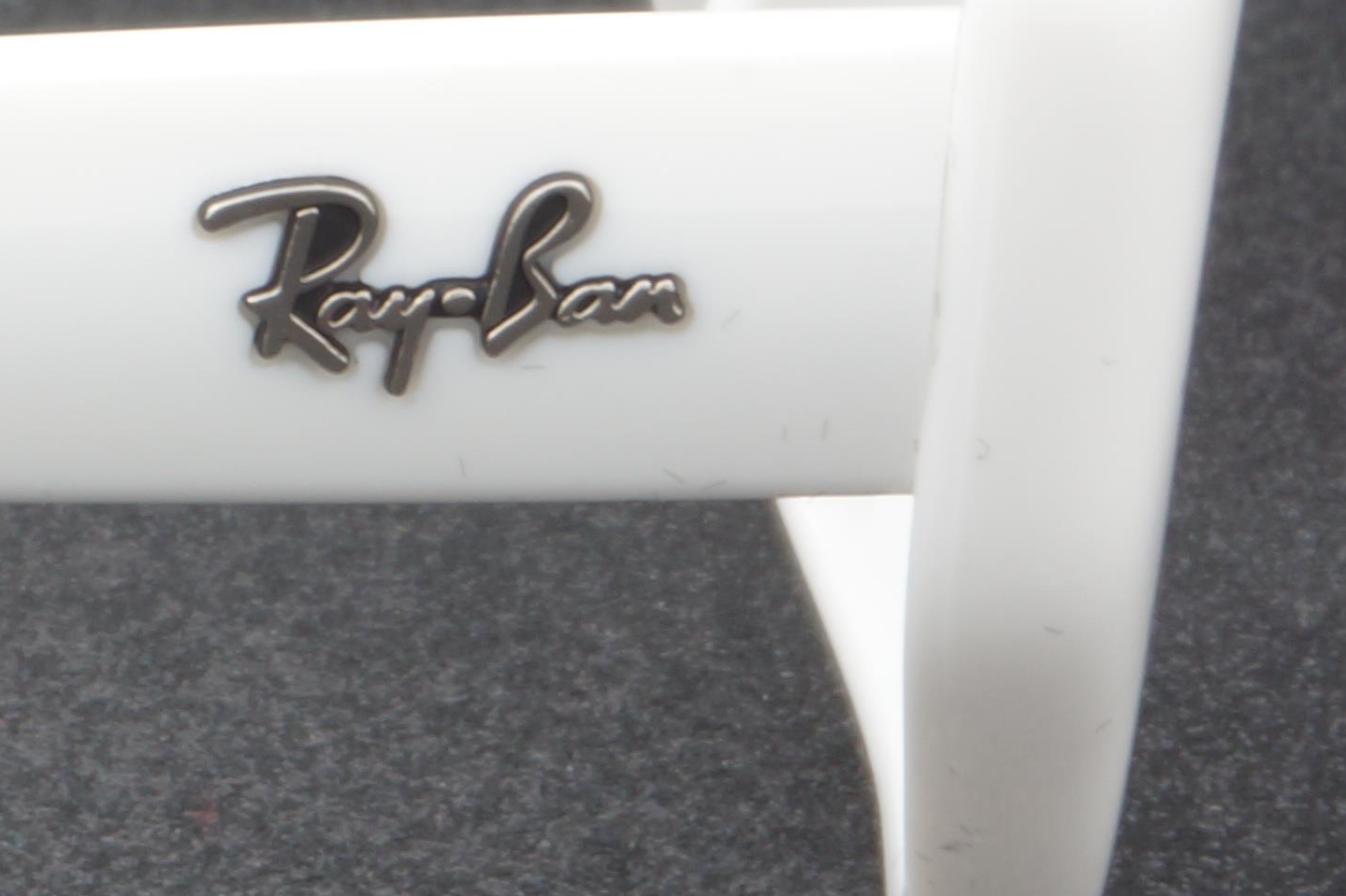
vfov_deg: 4.0
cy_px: -26
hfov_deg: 5.8
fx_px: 12863
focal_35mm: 344
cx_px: -1420
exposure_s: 1.3
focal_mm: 55
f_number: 32
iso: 100
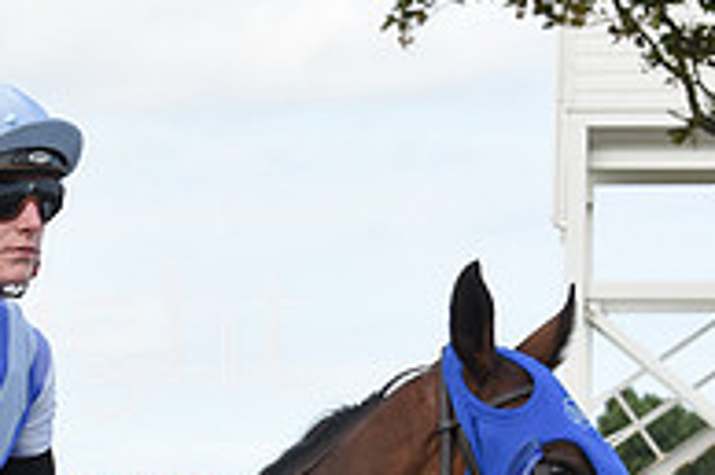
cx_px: 81
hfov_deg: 7.2
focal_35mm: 284
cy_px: 565
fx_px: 5636
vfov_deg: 4.8
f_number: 11
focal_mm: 95
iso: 400
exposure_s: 1/250
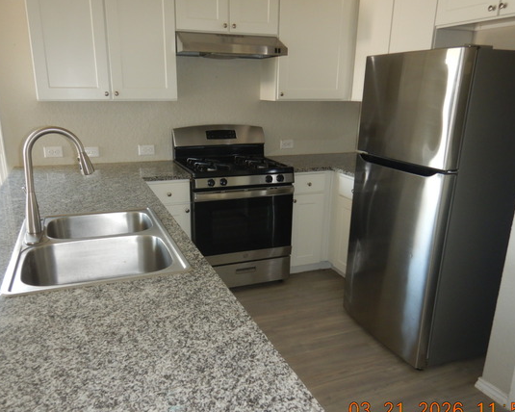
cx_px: 251
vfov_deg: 51.4
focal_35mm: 28
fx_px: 427
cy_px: 227
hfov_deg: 62.2
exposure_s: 1/30
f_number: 2.8
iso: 200
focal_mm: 4.3
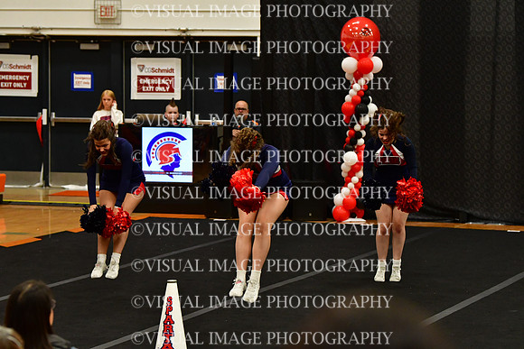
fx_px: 2140
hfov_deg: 14.0
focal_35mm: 147
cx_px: 262
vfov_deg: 9.3
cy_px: 174
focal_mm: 98
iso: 4000
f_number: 4
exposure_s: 1/500
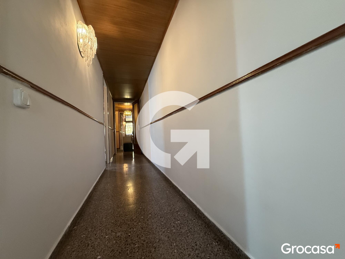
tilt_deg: +2.0
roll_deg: +2.8
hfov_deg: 102.1
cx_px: 172
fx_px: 140
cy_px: 130
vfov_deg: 85.7
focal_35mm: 14
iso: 640
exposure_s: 1/100
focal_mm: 2.22
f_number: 2.2
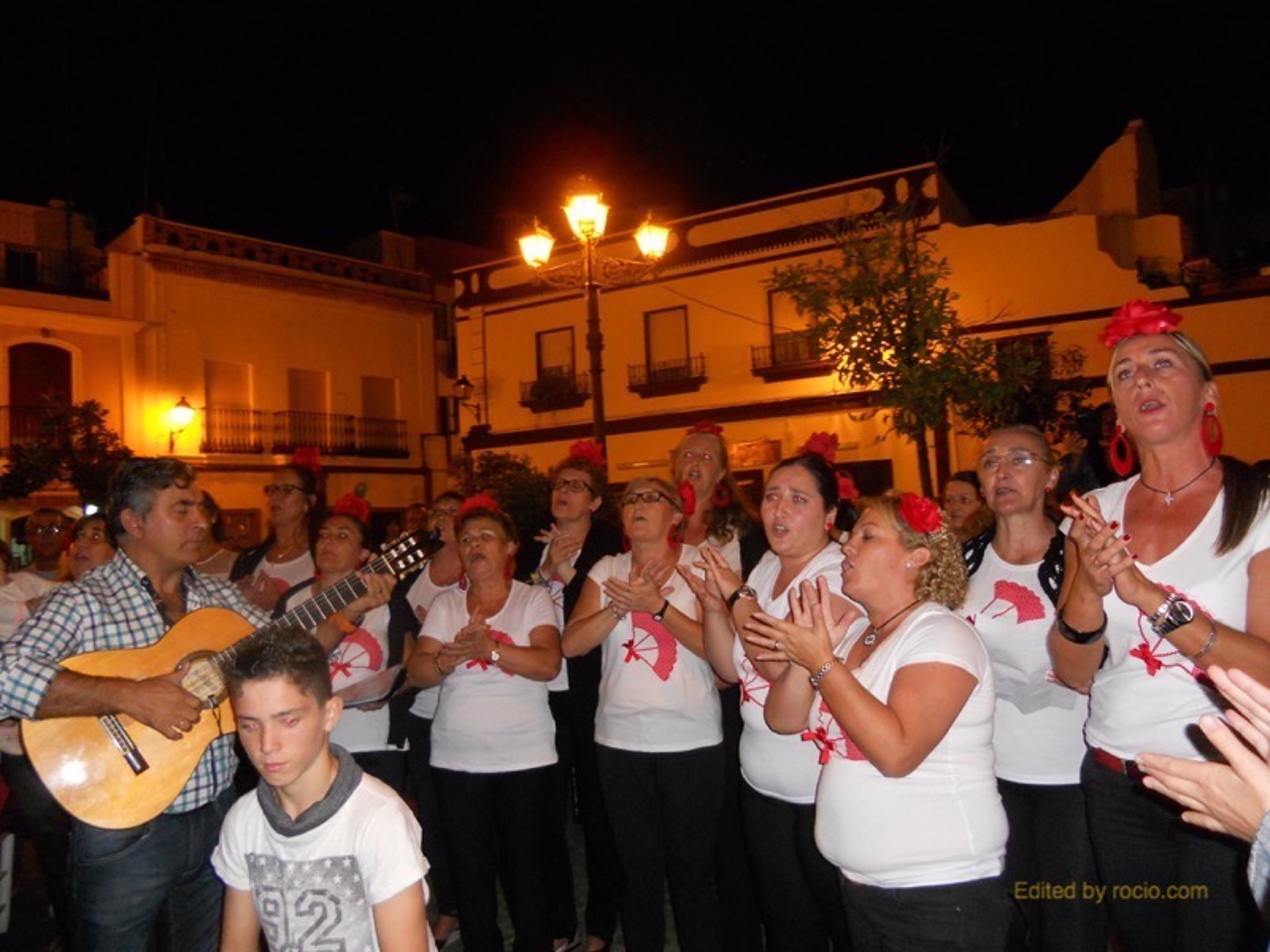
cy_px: 476
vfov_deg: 51.4
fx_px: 991
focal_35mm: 27
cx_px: 635
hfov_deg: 65.3
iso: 320
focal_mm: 4.9
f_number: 3.2
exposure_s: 1/25
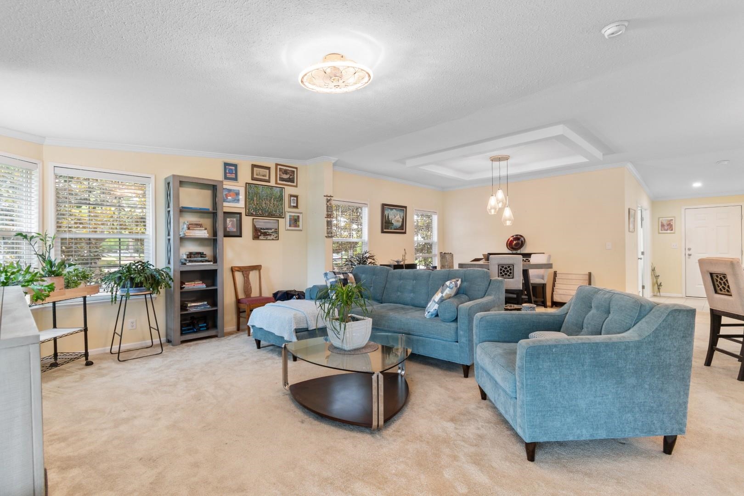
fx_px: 331
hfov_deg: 96.7
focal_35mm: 16
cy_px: 248
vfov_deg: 73.7
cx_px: 372
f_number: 4.8
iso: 100
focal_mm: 11
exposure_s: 1/1.25
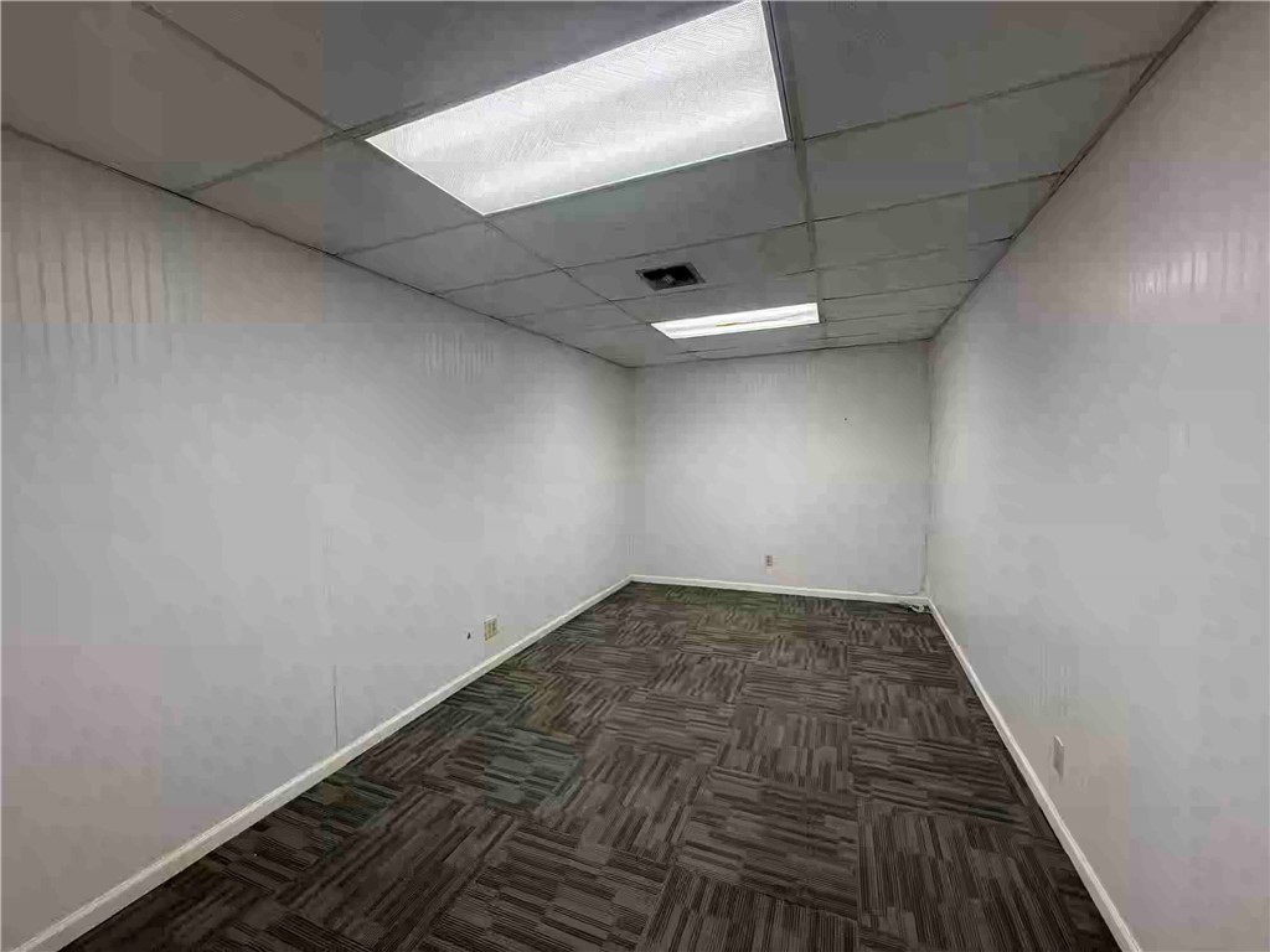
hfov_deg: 102.1
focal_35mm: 14
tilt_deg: -1.5
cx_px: 635
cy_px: 476
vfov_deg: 85.7
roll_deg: +0.6
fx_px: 514
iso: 200
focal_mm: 2.22
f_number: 2.2
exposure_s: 1/120
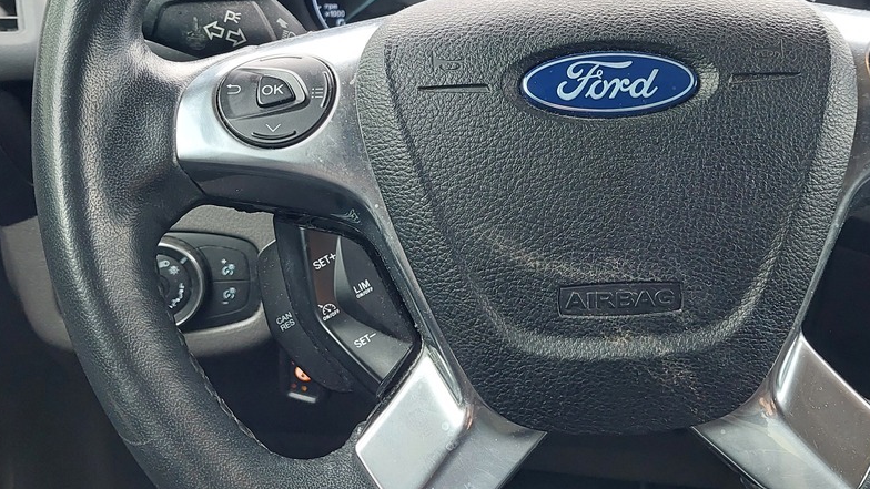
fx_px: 1153
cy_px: 113
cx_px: 525
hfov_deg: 41.1
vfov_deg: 23.7
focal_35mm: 50
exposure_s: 1/50
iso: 80
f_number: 1.8
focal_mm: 5.23
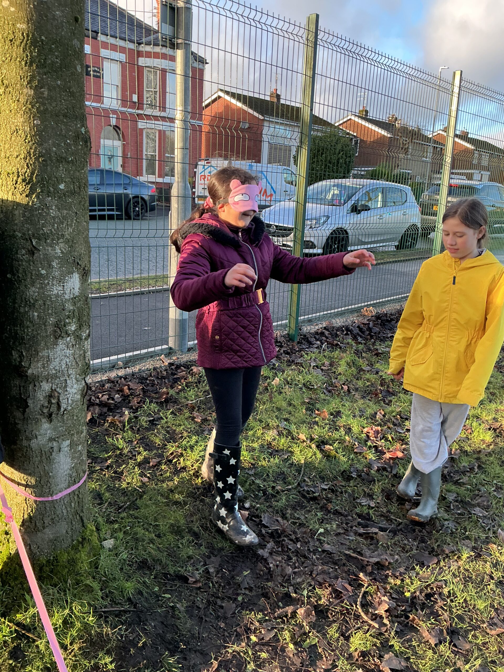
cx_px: 252
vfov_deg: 61.7
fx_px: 563
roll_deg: -1.8
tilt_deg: -14.8
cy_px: 336
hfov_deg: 48.2
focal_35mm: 29
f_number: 1.8
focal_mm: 3
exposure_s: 1/129
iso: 16
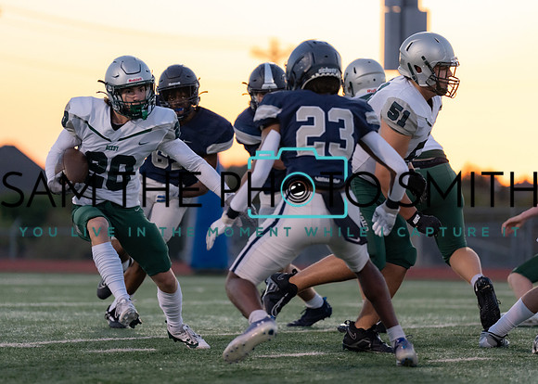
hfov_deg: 7.1
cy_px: 205
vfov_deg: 5.0
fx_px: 4359
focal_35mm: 285
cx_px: 223
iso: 1250
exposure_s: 1/1000
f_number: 2.8
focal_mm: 200
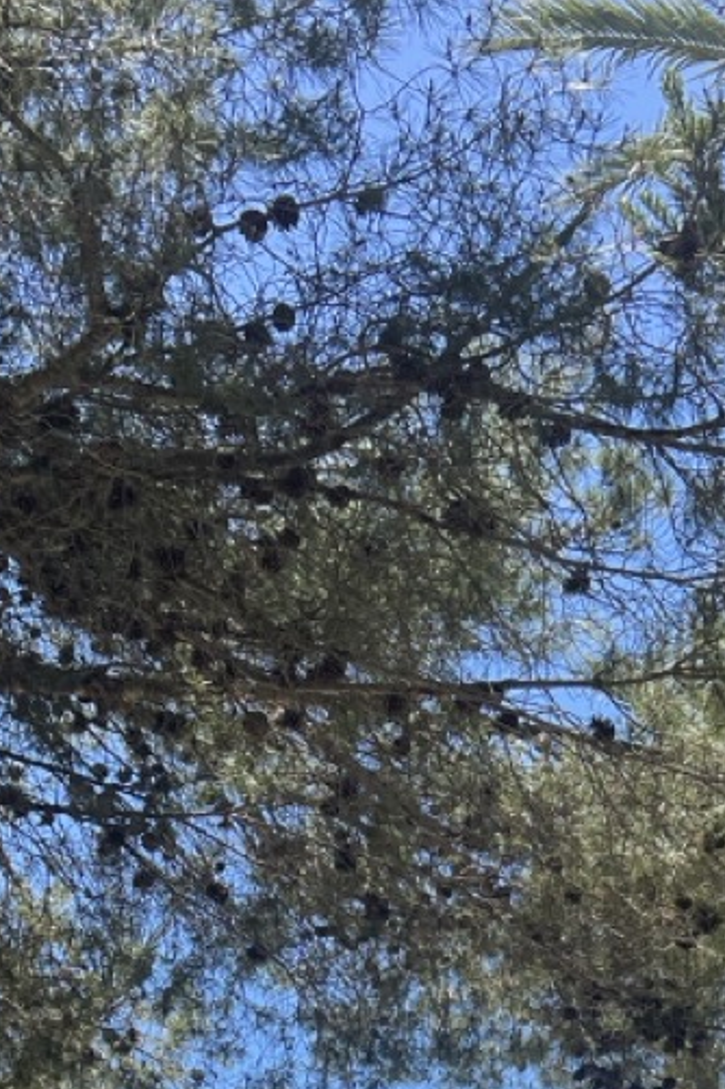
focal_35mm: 69
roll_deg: +0.8
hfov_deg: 19.7
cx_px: 419
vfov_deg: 25.5
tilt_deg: +9.9
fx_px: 2087
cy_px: 1386
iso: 50
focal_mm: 5.7
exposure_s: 1/2123
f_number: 1.5
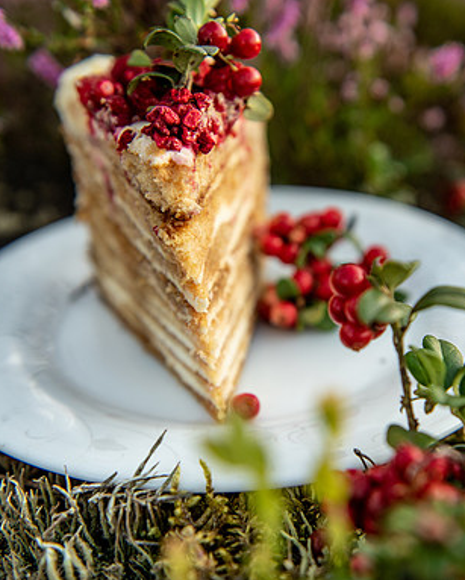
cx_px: 297
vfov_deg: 34.7
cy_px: 288
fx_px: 928
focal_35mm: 54
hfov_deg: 28.0
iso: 400
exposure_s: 1/400
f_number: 2.8
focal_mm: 38
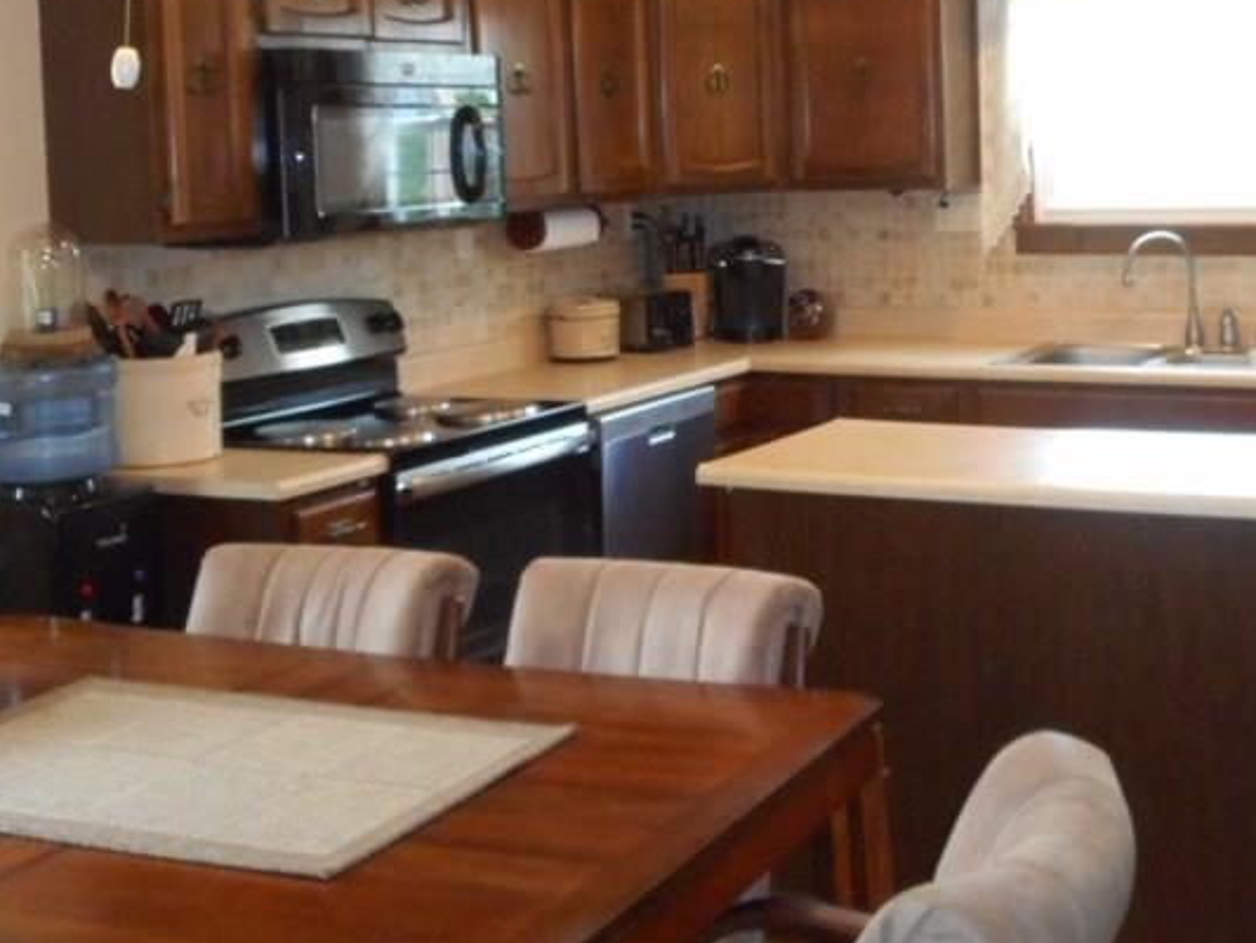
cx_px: 827
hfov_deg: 39.2
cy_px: 193
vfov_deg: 29.6
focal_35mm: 48
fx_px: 1742
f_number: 3.7
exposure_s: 1/25
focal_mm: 4.5
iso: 450
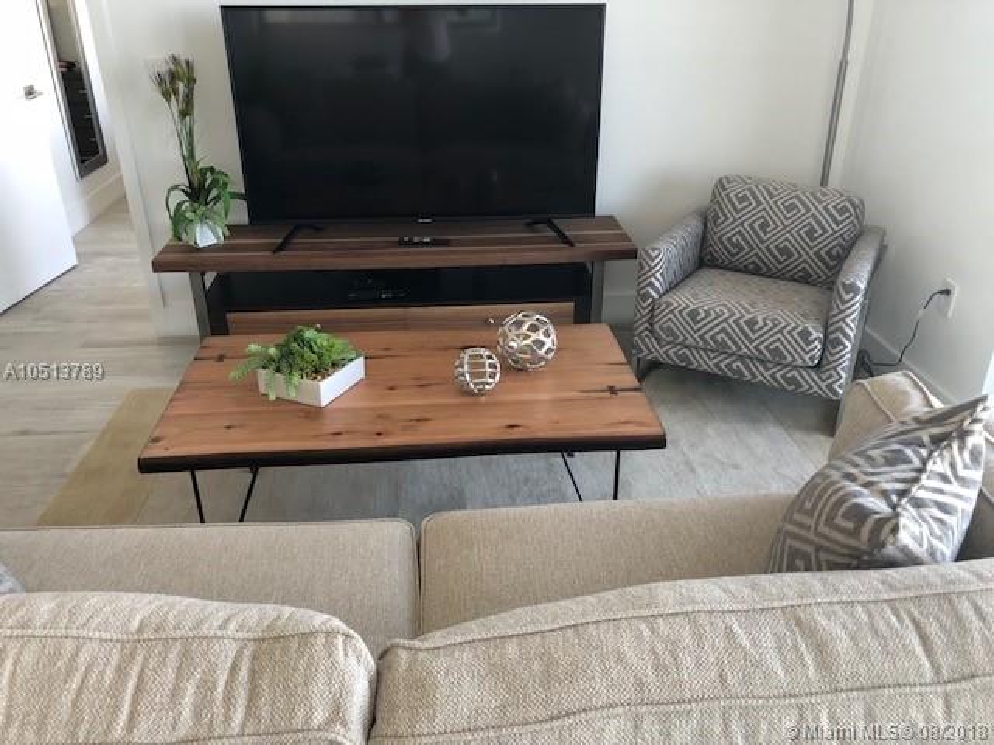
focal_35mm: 28
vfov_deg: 49.7
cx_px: 497
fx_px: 804
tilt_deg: -26.9
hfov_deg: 63.4
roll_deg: +0.3
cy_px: 372
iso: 40
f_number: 1.8
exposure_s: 1/30
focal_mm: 3.99
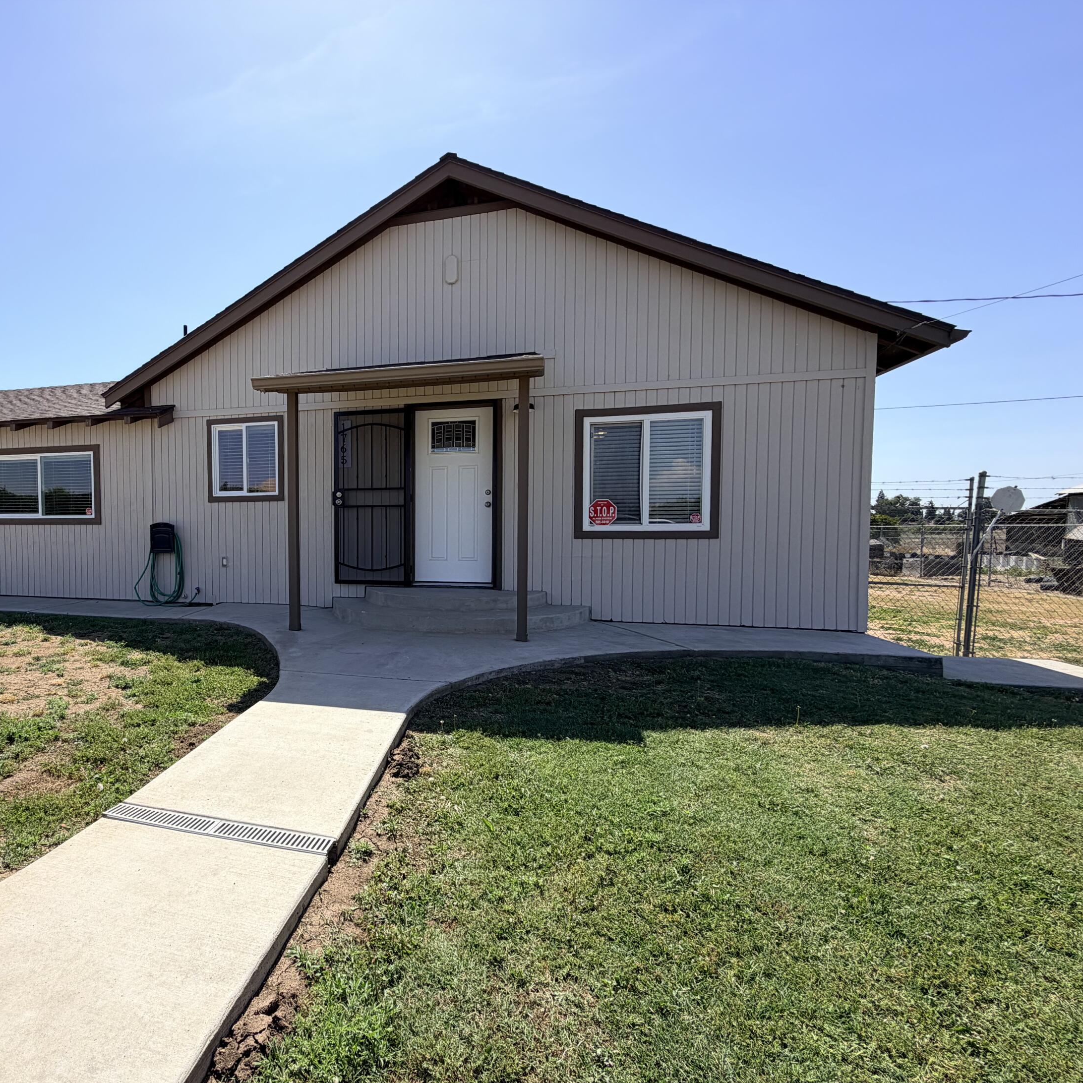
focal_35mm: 17
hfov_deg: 81.2
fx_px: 602
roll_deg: +0.5
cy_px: 555
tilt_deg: -3.1
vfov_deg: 84.0
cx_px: 361
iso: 20
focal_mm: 2.22
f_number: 2.2
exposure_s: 1/901
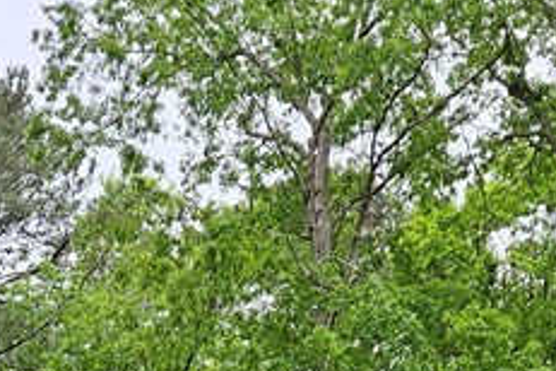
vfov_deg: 11.0
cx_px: 200
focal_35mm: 106
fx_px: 1637
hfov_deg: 19.2
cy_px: 887
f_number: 1.8
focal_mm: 5.4
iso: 40
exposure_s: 1/219
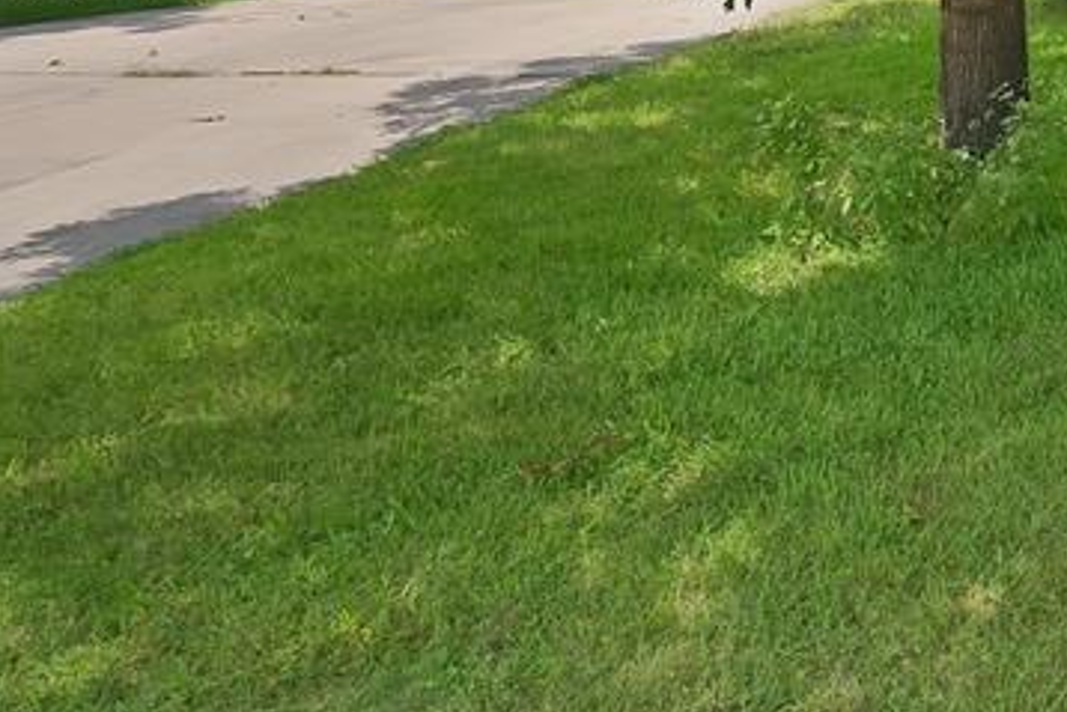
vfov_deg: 30.0
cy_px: -73
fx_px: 1186
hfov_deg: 35.8
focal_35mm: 40
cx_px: 1329
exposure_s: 1/200
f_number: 9
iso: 640
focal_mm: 14
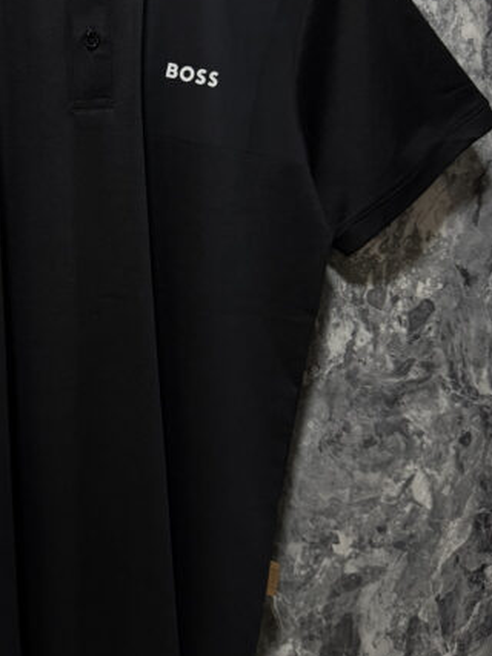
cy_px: 235
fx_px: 853
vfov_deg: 41.7
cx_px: 55
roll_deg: -0.8
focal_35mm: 45
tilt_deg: -13.8
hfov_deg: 30.8
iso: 500
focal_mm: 6.76
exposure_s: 1/60
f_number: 1.78
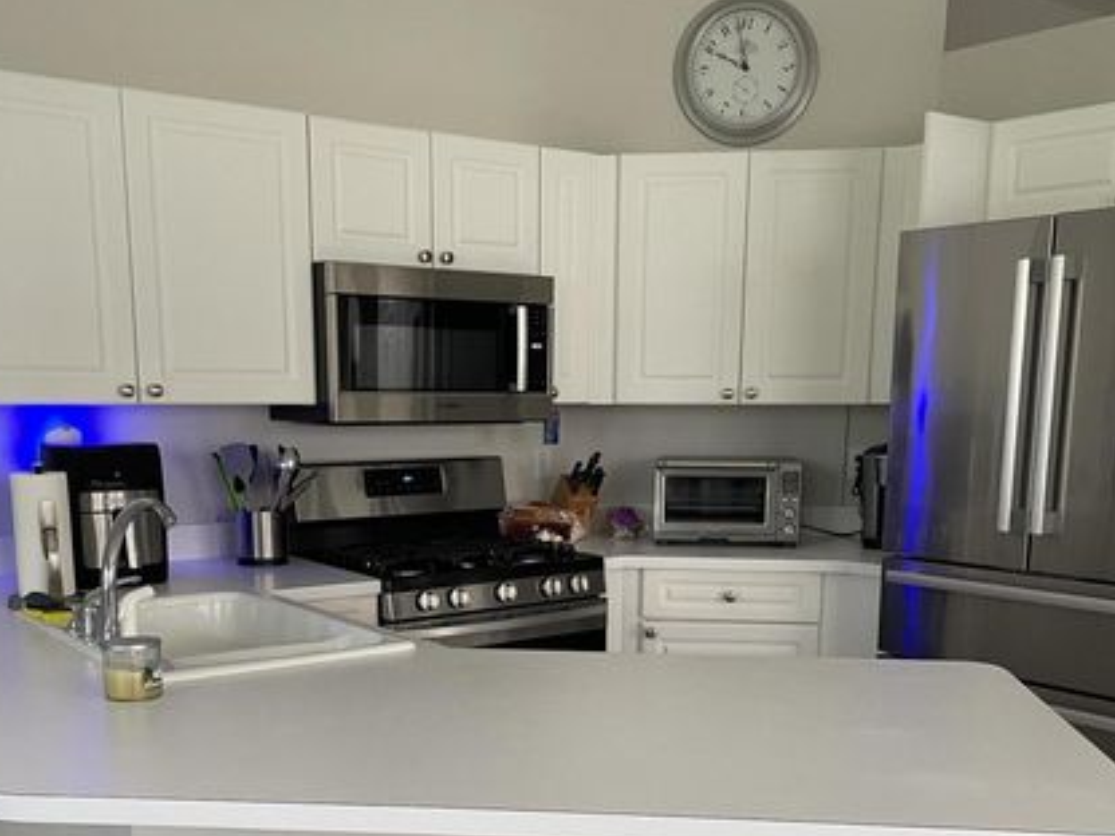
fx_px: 1288
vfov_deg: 35.2
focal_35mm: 40
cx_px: 560
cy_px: 630
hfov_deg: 46.8
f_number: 1.6
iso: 125
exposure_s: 1/69
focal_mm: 4.2
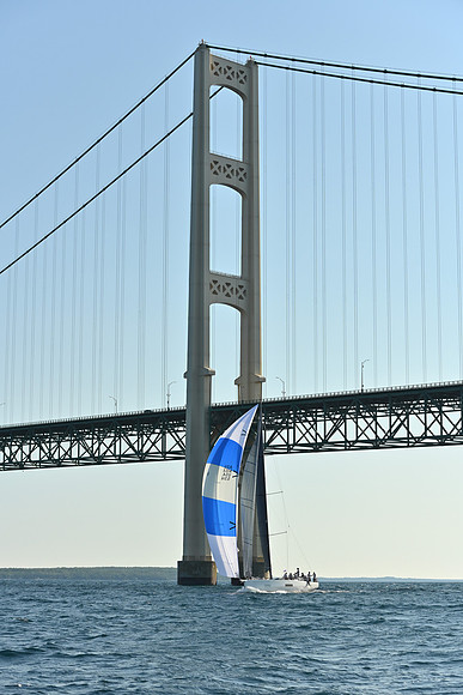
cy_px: 348
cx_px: 232
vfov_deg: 28.8
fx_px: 1350
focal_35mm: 70
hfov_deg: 19.5
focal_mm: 70
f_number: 6.3
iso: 320
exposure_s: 1/2000
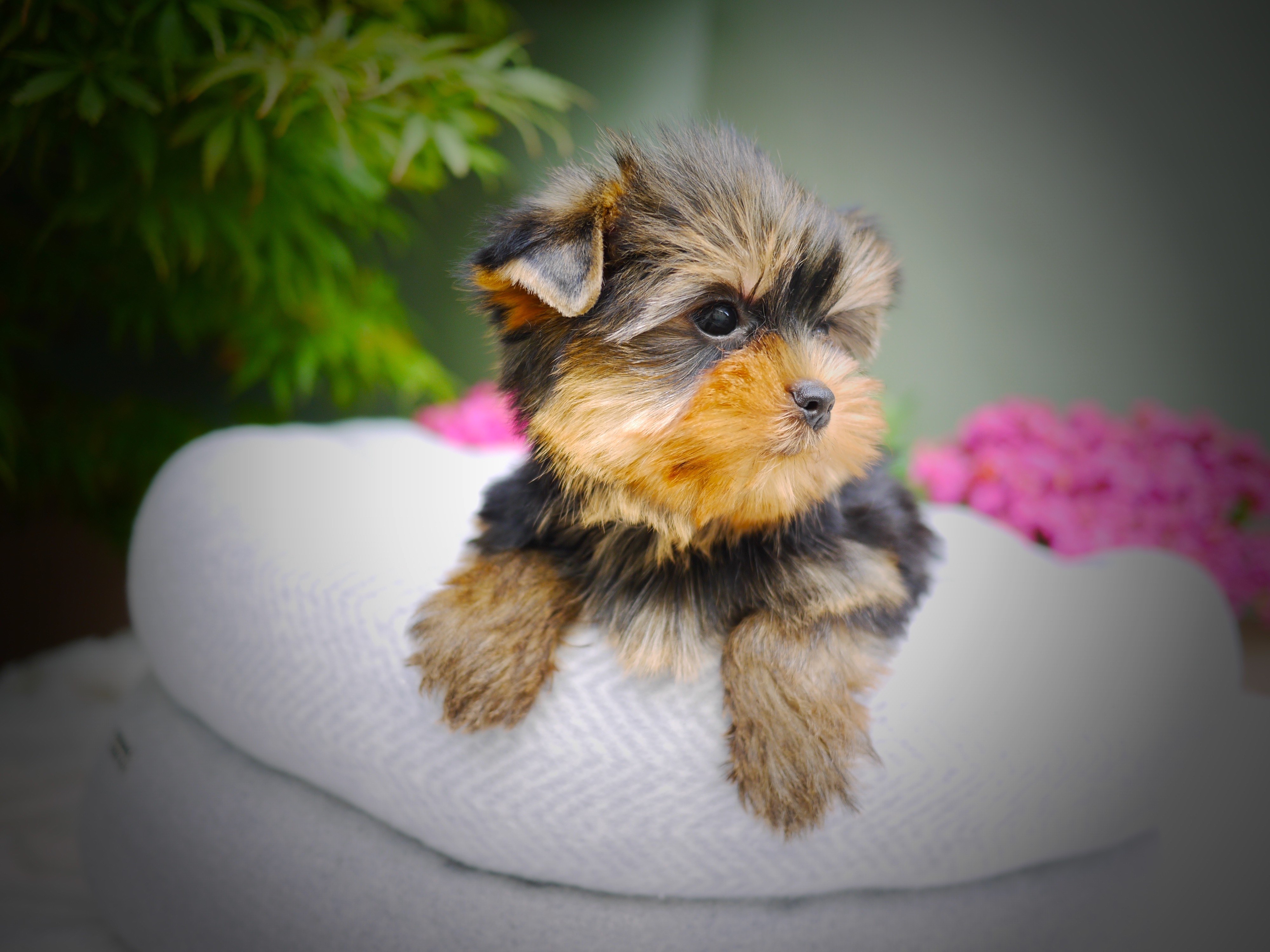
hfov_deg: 46.8
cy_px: 476
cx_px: 635
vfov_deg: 36.0
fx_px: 1468
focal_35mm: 40
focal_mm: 20
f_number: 1.7
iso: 160
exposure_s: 1/200
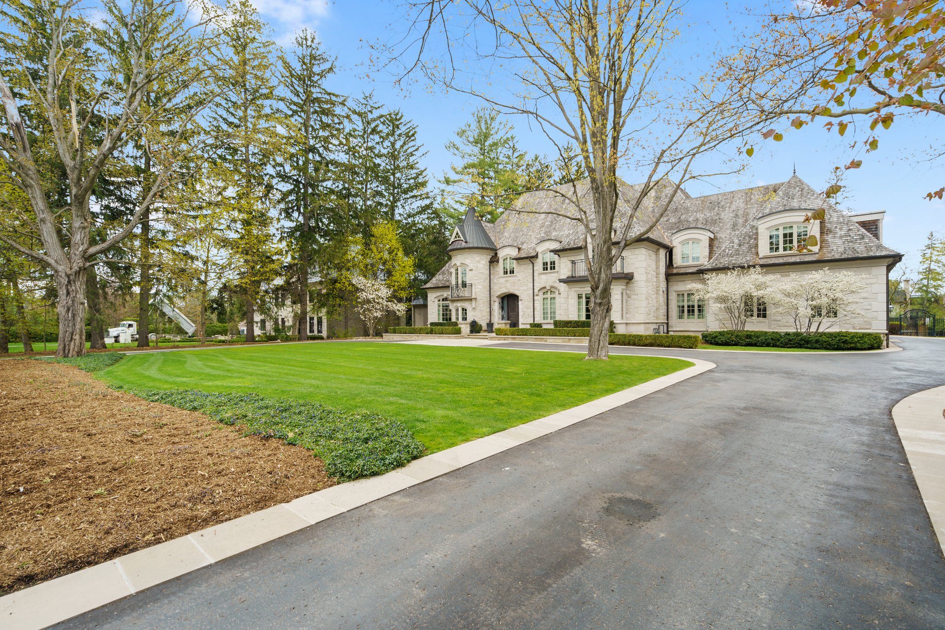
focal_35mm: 16
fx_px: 420
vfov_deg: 73.7
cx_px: 472
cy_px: 315
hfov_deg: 96.7
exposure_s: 1/40
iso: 100
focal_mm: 16
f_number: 6.3
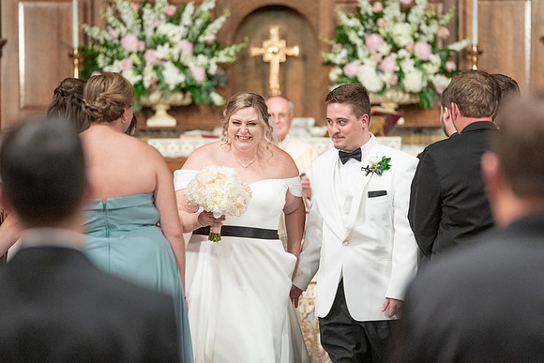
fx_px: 3339
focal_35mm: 221
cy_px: 194
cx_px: 293
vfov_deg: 6.2
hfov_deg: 9.3
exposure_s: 1/160
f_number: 2.8
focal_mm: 176
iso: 2000
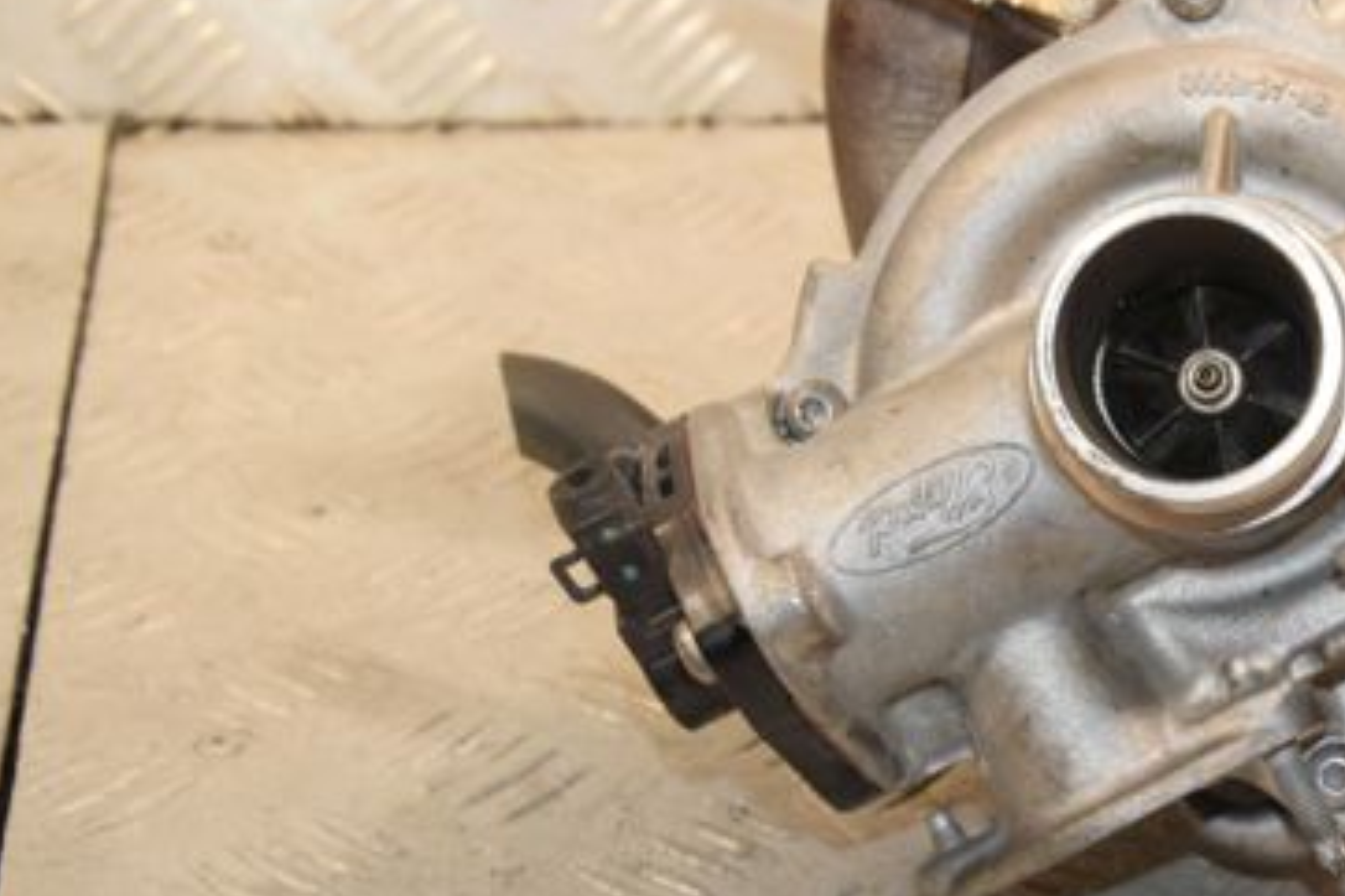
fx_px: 3469
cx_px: 1144
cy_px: 454
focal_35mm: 93
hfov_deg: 21.6
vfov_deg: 14.7
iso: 1600
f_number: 6.3
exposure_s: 1/200
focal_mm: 35
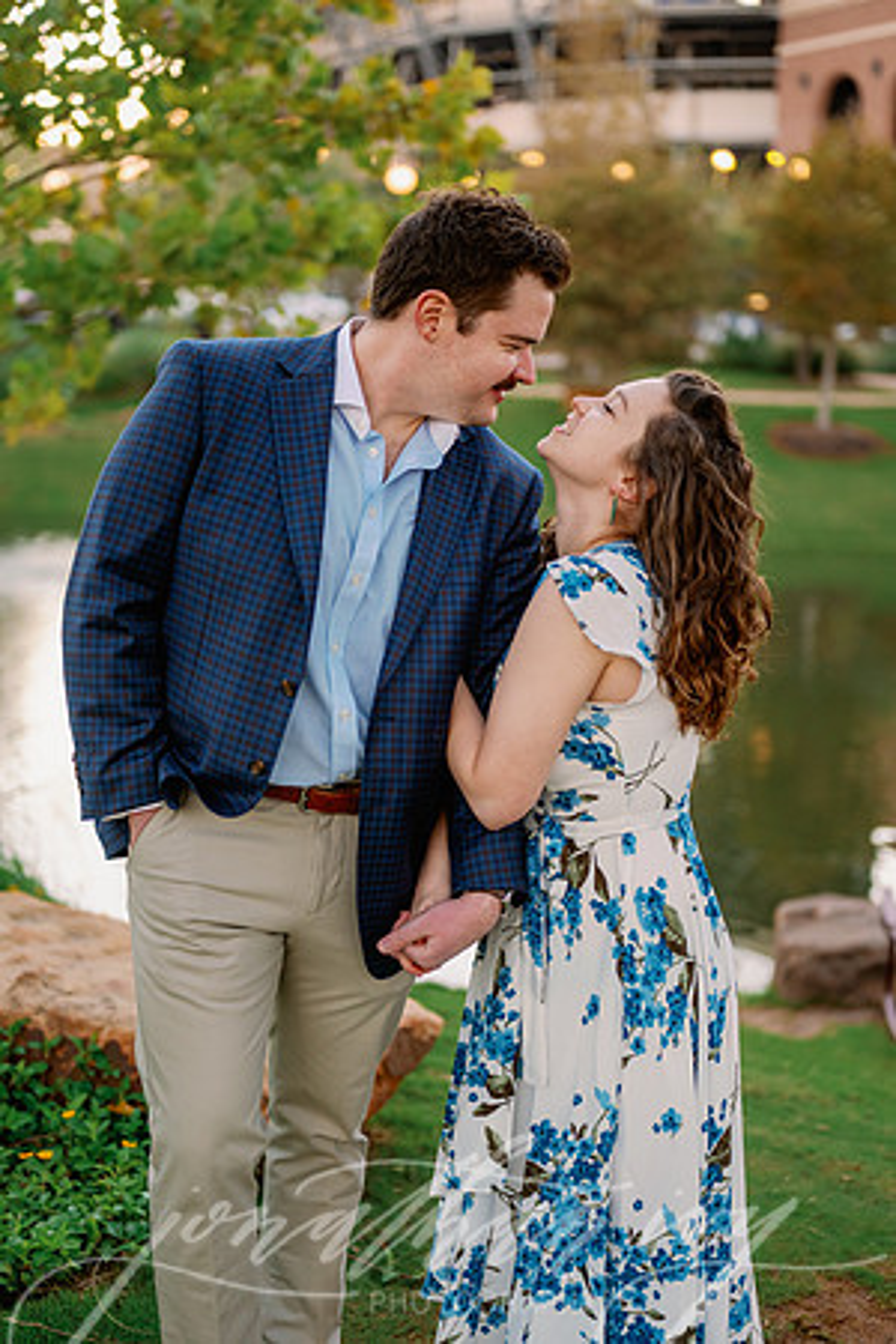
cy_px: 672
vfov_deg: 39.6
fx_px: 1867
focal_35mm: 50
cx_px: 448
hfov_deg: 27.0
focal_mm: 50
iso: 640
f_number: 2
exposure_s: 1/500
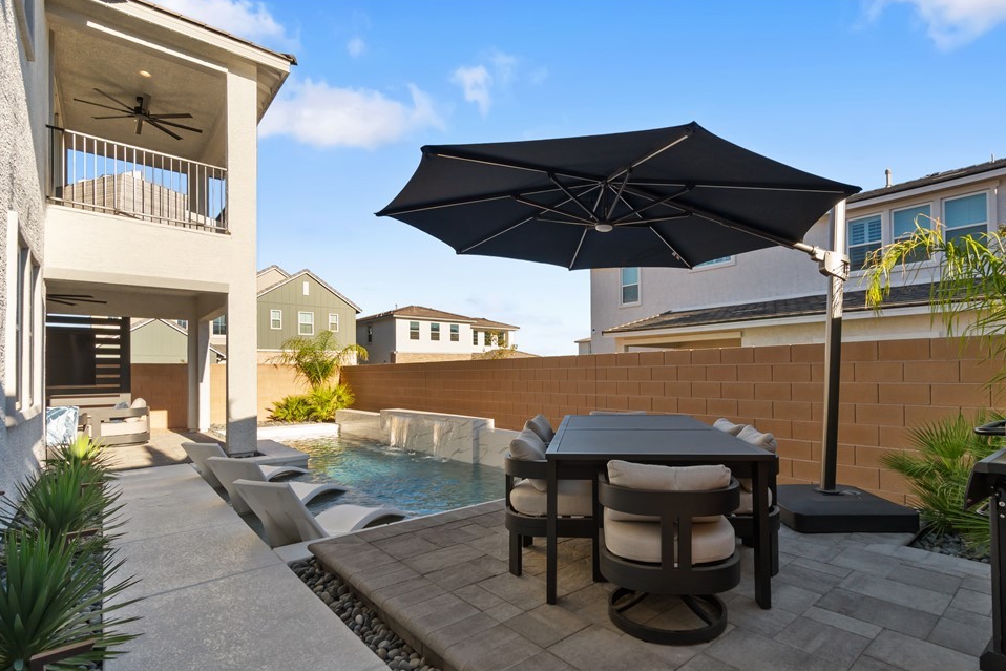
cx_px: 561
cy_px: 371
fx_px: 475
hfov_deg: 92.9
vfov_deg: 70.3
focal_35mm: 17
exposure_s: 1/500
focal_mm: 10
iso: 400
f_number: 8
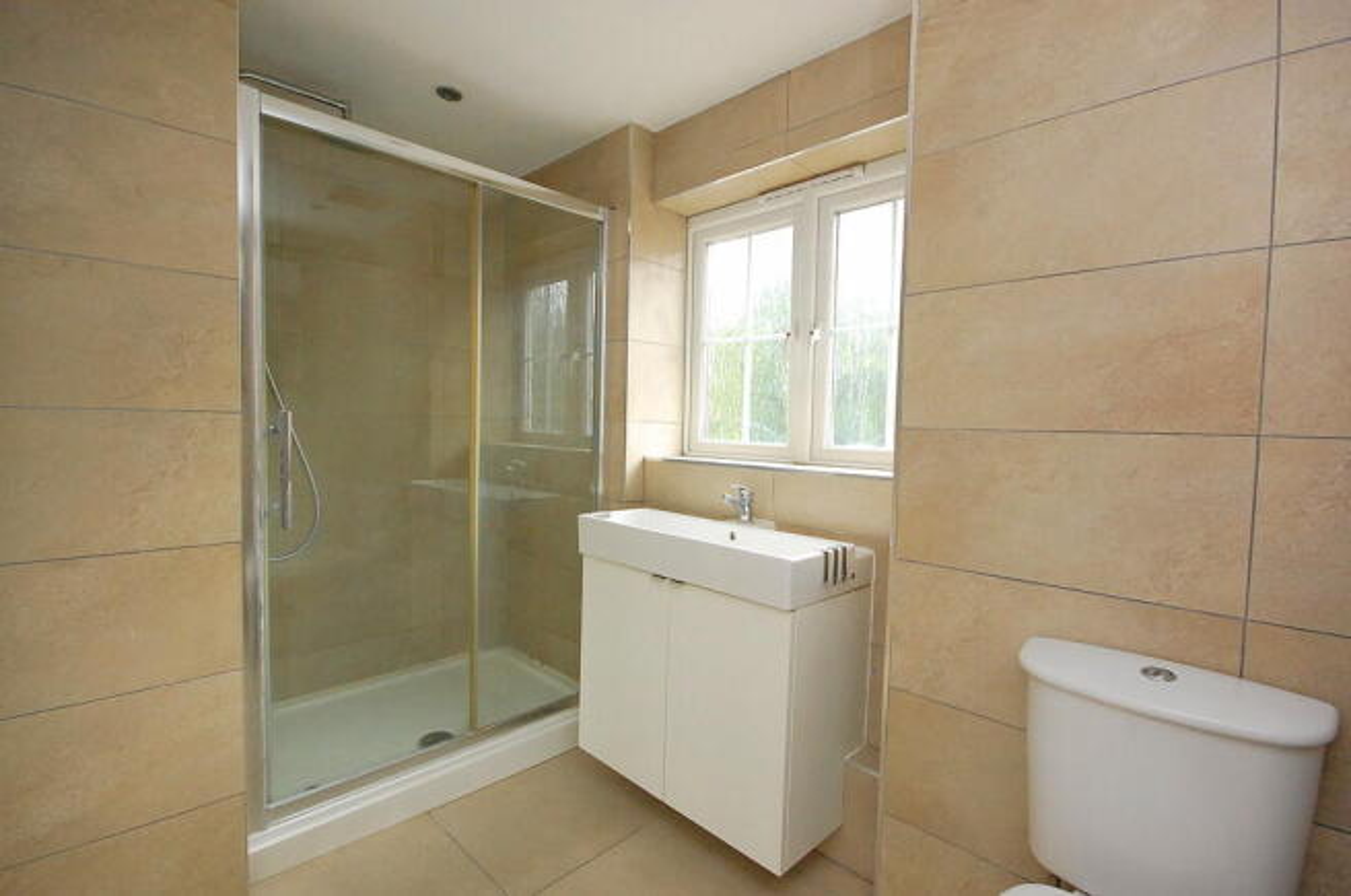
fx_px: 562
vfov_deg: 77.1
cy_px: 448
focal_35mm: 15
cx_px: 676
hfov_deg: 100.5
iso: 1600
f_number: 8
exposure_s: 1/80
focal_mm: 10
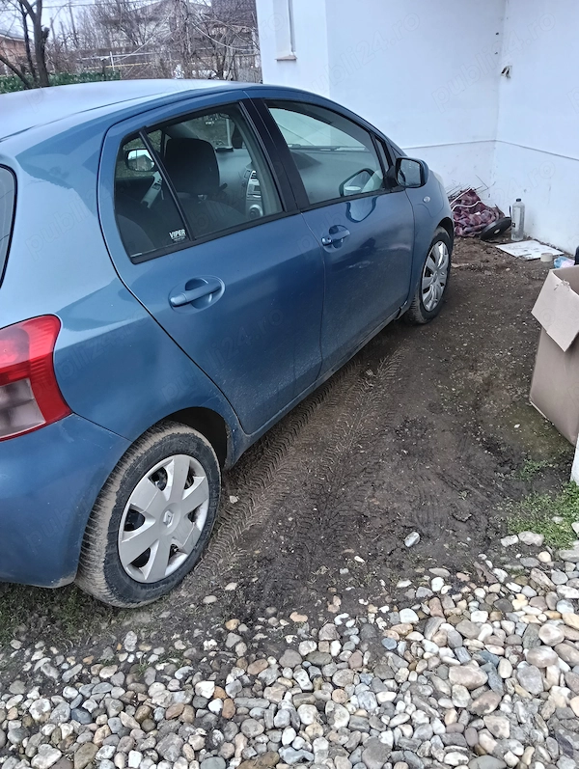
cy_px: 384
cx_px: 290
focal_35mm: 27
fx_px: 601
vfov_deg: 65.3
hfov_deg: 51.5
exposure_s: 1/33.3
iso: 320
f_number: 1.8
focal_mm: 3.98
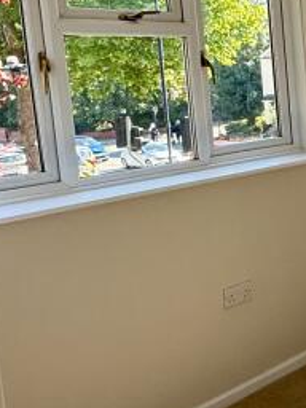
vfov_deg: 34.1
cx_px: 448
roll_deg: +3.2
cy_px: 142
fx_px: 660
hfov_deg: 22.0
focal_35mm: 56
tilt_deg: -5.0
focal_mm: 2.22
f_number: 2.2
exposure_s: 1/138
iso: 64
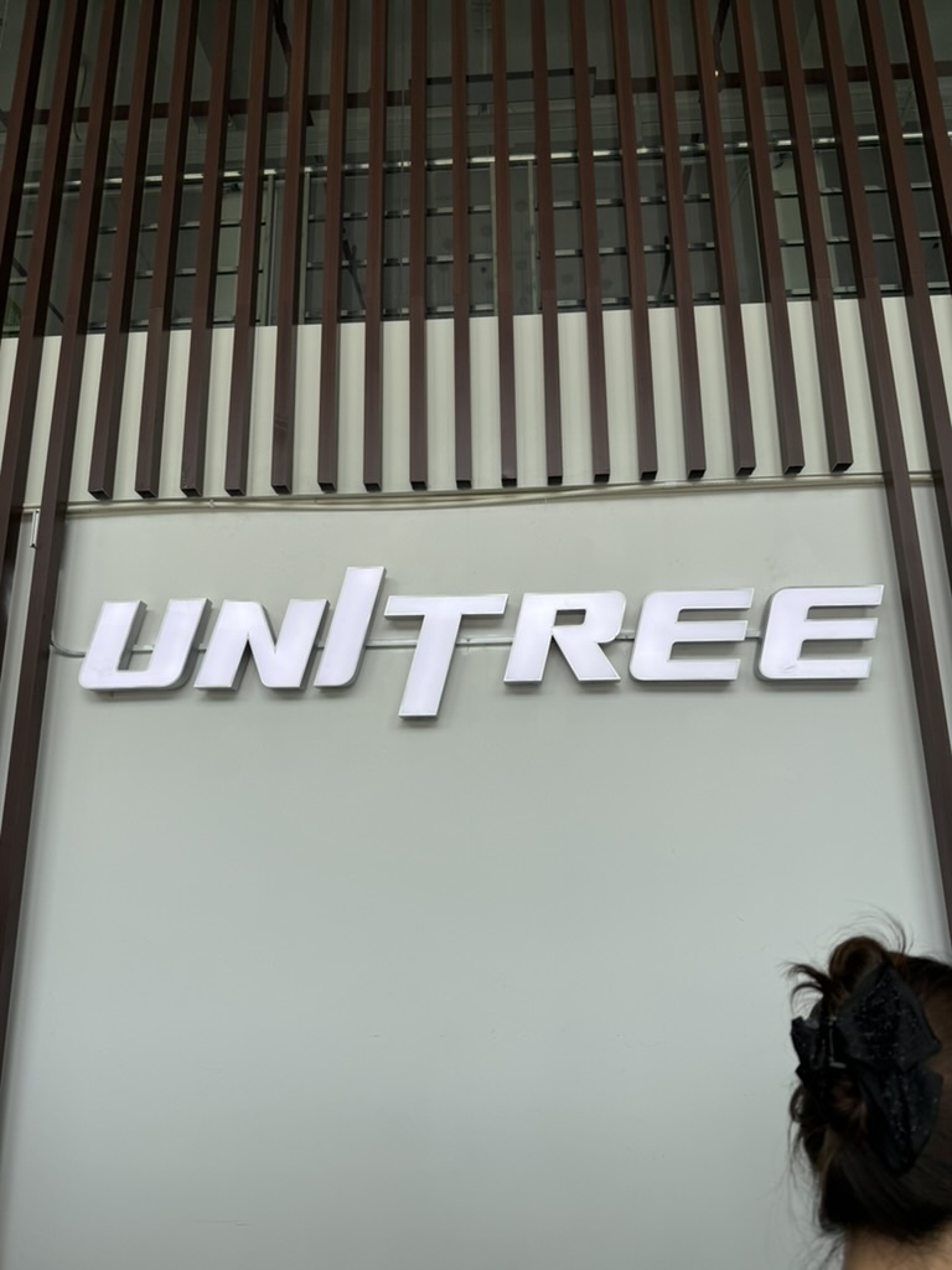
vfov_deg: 71.6
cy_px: 635
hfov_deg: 56.8
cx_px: 476
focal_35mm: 24
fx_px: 880
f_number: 1.78
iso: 80
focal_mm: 6.76
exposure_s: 1/1018
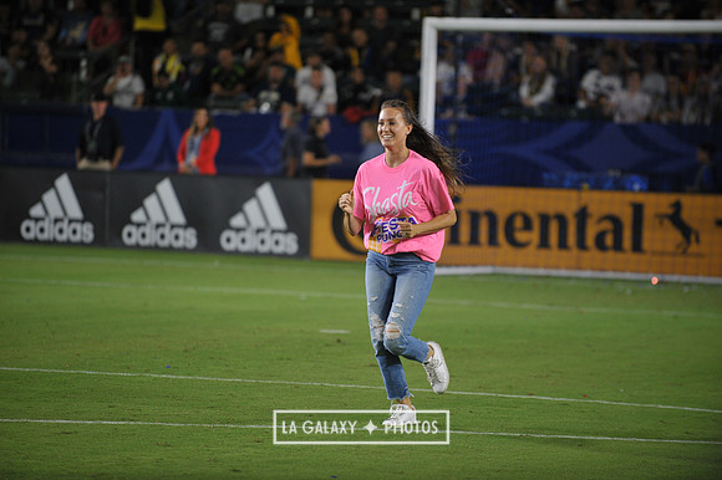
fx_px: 4009
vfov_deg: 6.9
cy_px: 240
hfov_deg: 10.3
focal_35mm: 200
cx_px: 361
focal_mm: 200
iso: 1250
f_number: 2.8
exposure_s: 1/1000
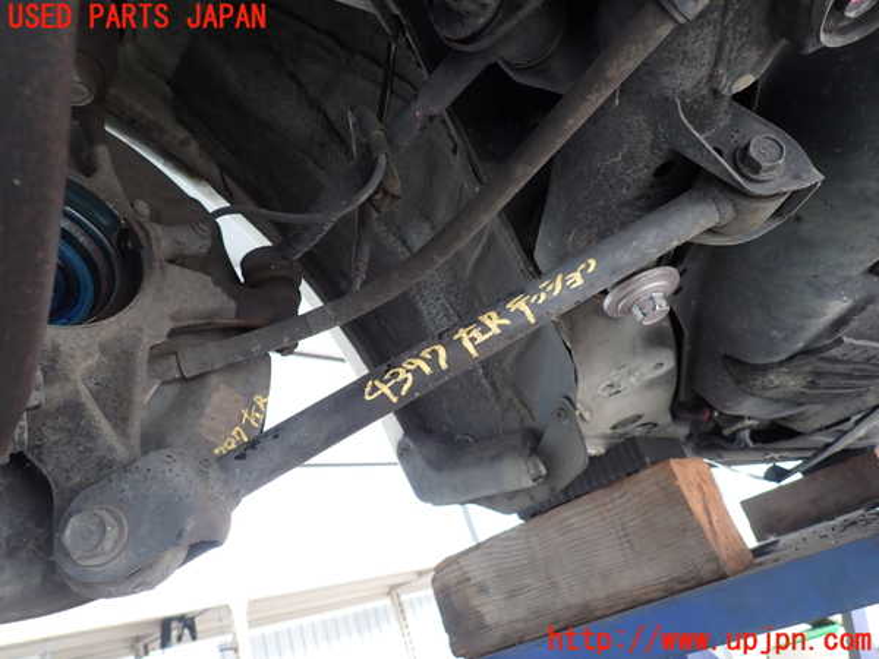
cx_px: 440
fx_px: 635
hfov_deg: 69.4
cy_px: 330
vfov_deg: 54.9
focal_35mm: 25
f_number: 2.8
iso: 200
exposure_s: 1/30
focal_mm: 4.5
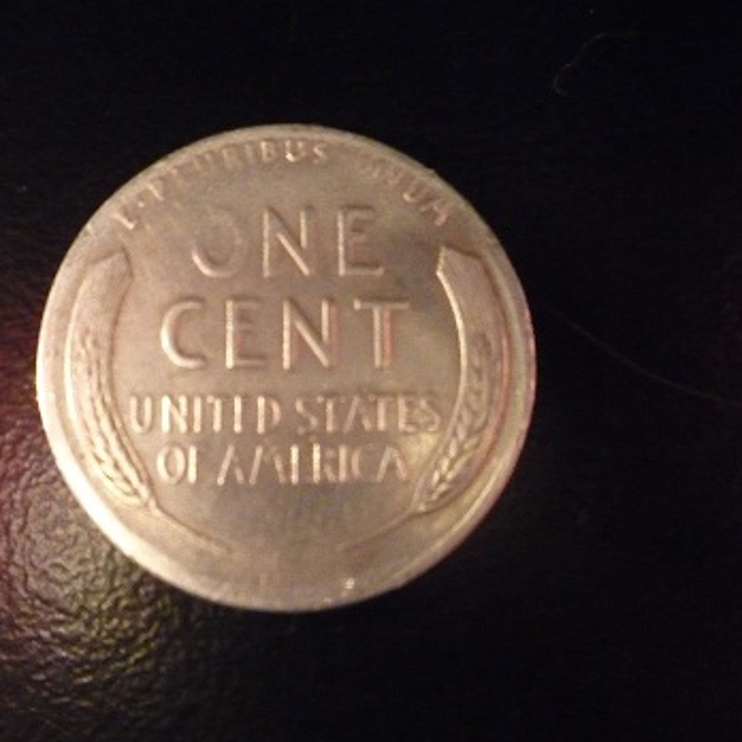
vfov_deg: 42.8
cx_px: 290
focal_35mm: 39
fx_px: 946
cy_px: 377
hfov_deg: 42.6
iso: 800
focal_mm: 5.2
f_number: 3.3
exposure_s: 1/20
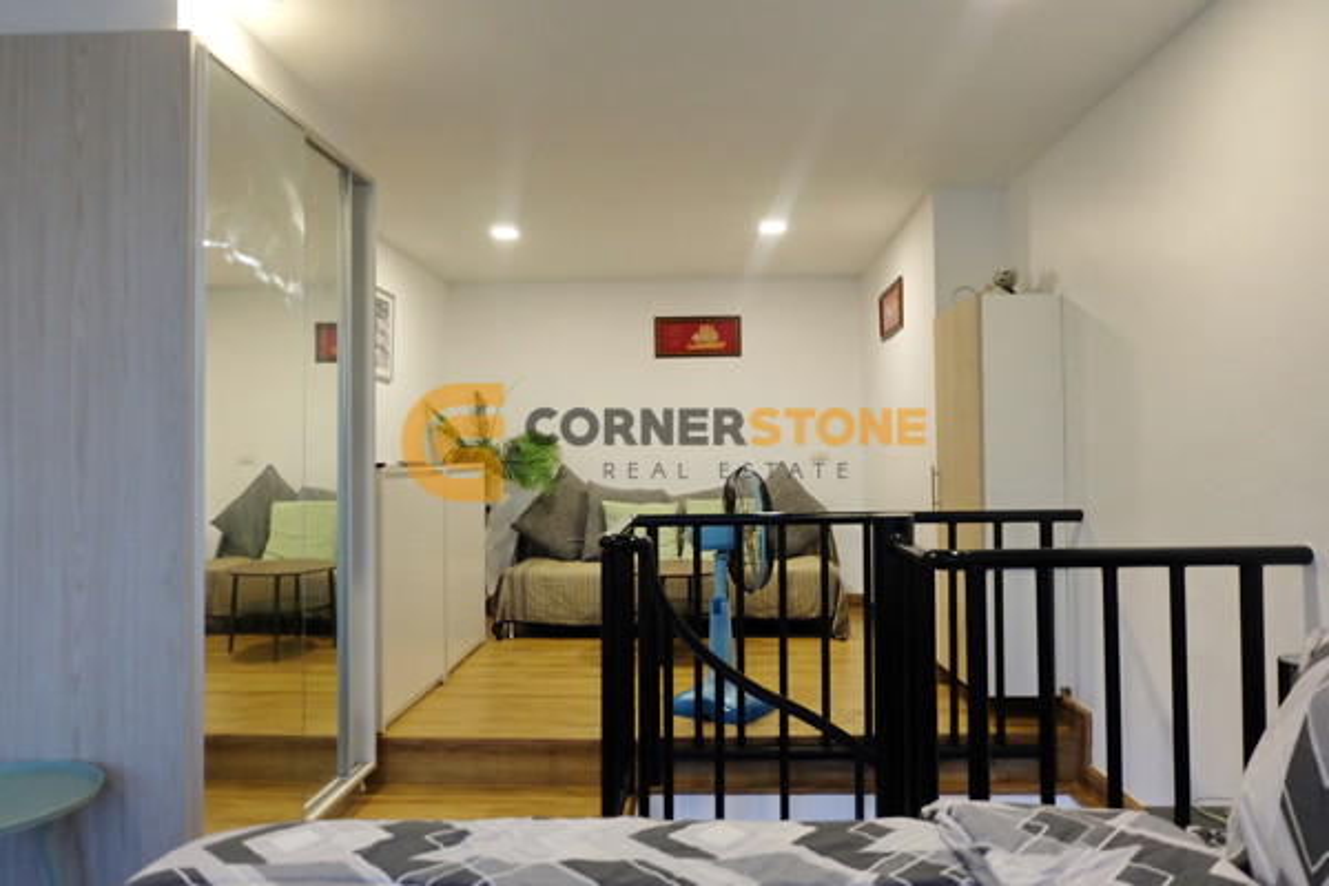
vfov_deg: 53.1
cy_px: 443
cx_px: 664
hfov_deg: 73.7
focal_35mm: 24
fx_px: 886
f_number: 3.5
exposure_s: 1/60
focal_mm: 16
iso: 1000
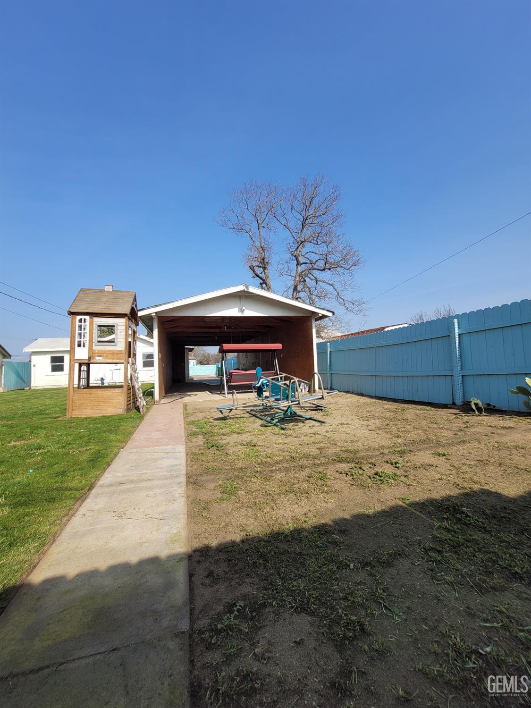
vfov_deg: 106.2
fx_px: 266
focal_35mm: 13
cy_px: 354
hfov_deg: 89.9
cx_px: 266
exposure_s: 1/1529
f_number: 2.2
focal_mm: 1.74
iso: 40
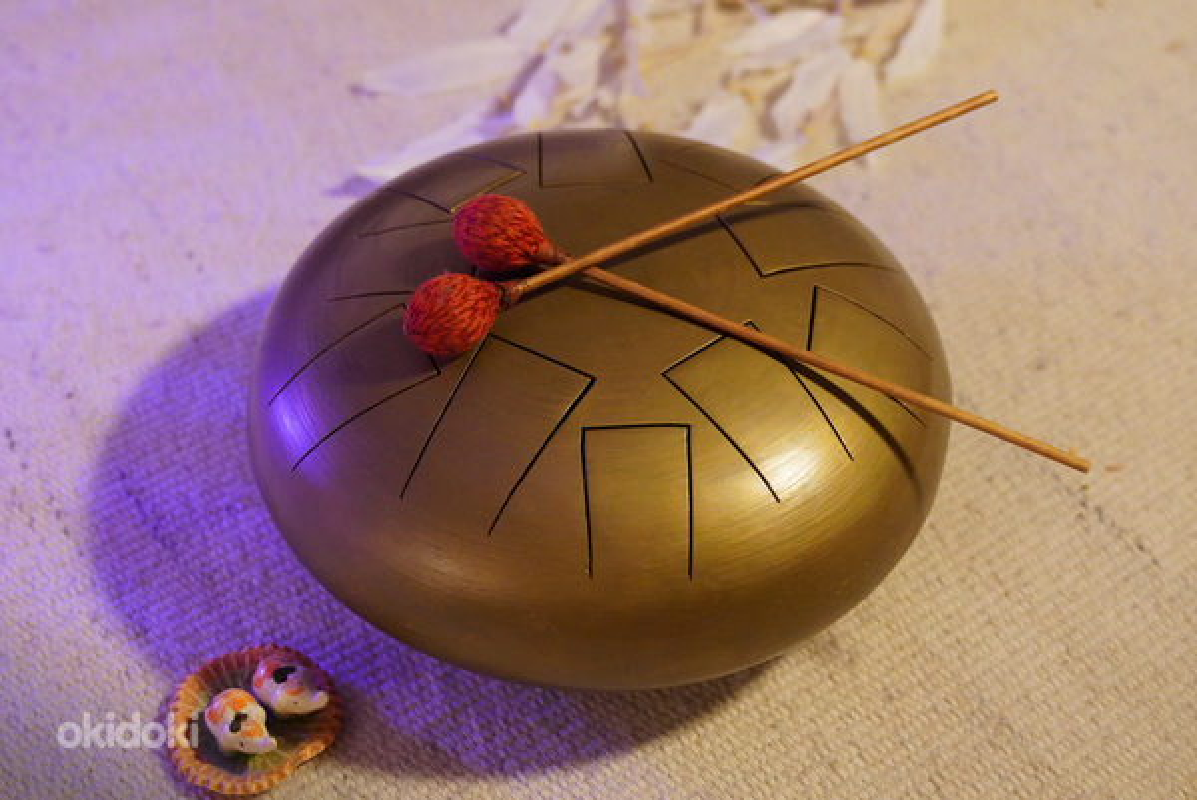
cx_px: 598
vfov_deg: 24.4
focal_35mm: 56
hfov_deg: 35.9
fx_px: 1847
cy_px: 400
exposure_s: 1/160
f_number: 2.8
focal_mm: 37
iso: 6400
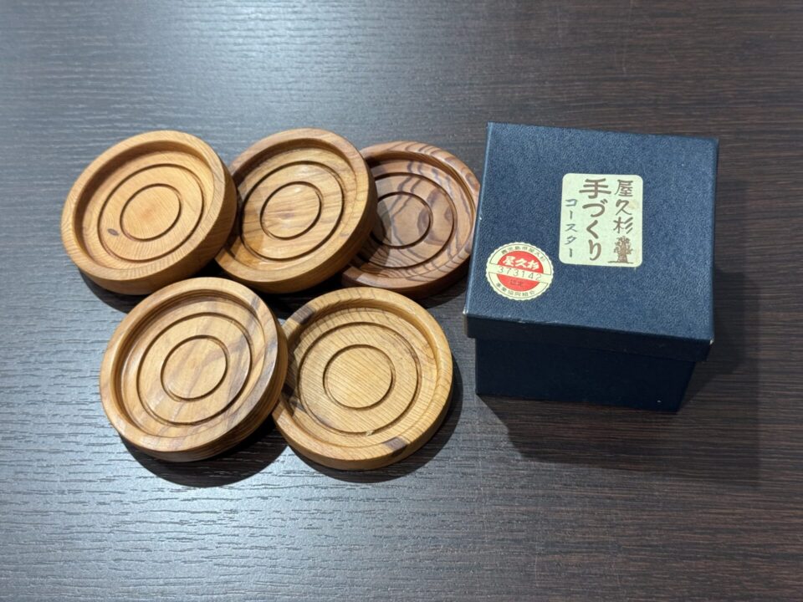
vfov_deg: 30.3
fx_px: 1113
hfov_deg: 39.7
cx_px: 402
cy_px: 301
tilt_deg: -60.4
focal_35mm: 48
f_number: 1.78
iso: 250
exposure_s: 1/60
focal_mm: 6.76
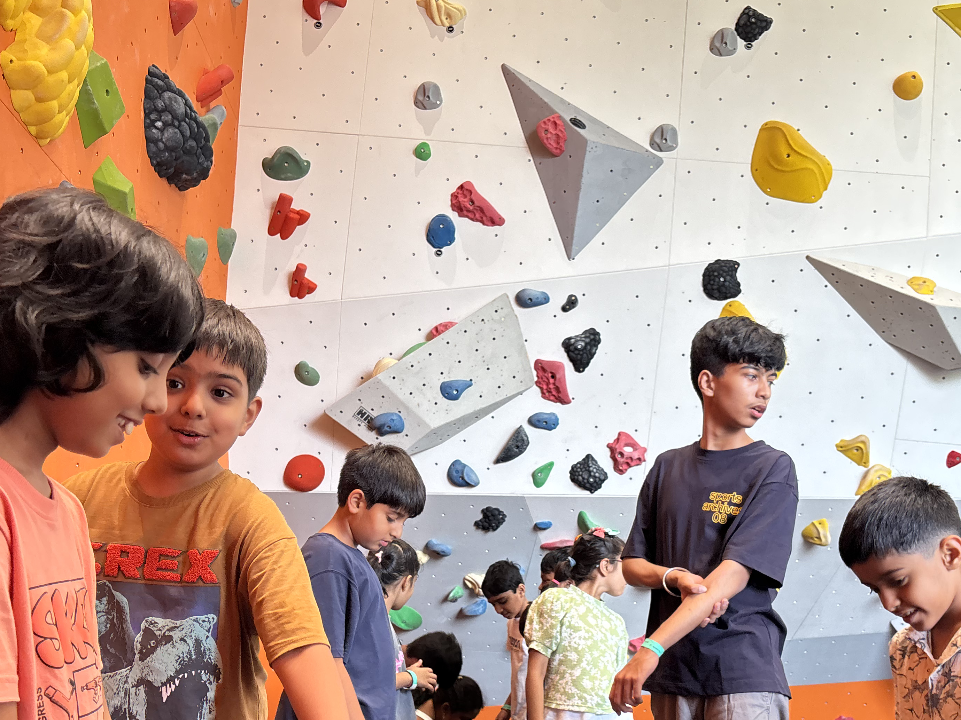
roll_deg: -2.3
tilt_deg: +7.4
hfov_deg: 48.9
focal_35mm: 38
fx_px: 1055
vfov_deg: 37.2
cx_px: 543
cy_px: 493
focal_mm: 5.96
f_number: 1.6
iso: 125
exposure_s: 1/100
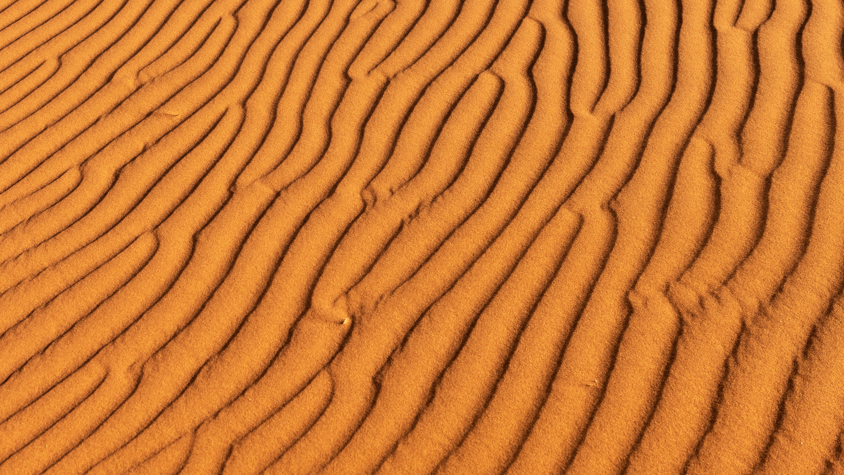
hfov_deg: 27.7
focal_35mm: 76
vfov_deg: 15.8
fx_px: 1701
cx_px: 292
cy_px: 145
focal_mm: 55
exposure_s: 1/320
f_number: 8
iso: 200
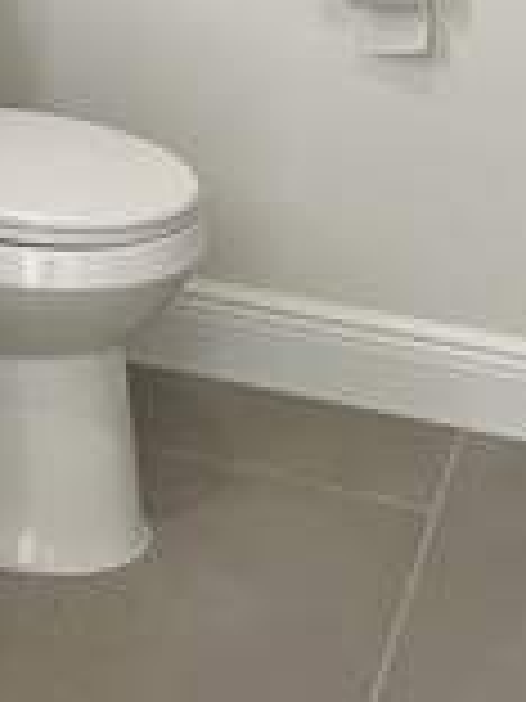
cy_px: -446
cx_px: -234
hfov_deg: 13.2
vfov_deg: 16.3
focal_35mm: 107
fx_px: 2168
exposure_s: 1/162
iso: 64
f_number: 1.5
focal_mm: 5.7
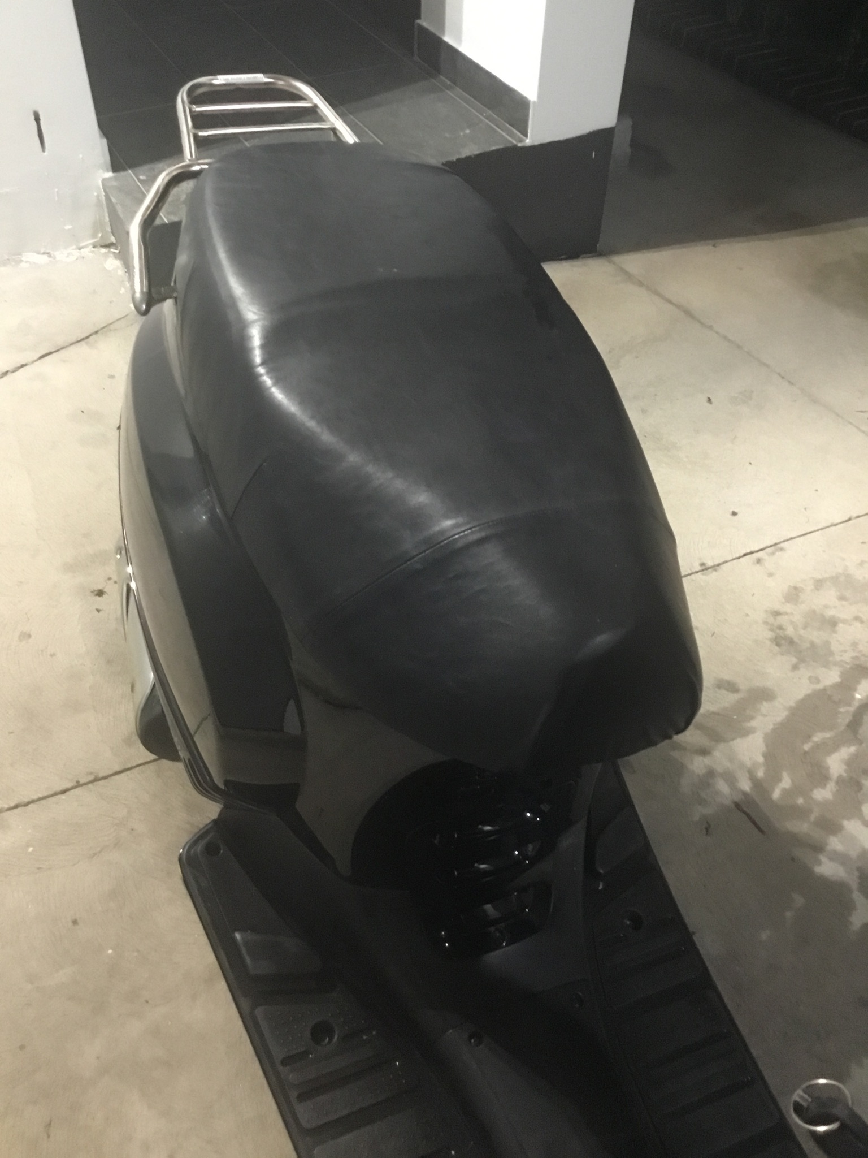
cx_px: 434
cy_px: 579
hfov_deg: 45.4
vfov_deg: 58.4
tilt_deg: -45.7
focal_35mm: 31
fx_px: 1036
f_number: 2.4
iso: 400
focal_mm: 3.3
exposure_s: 1/17
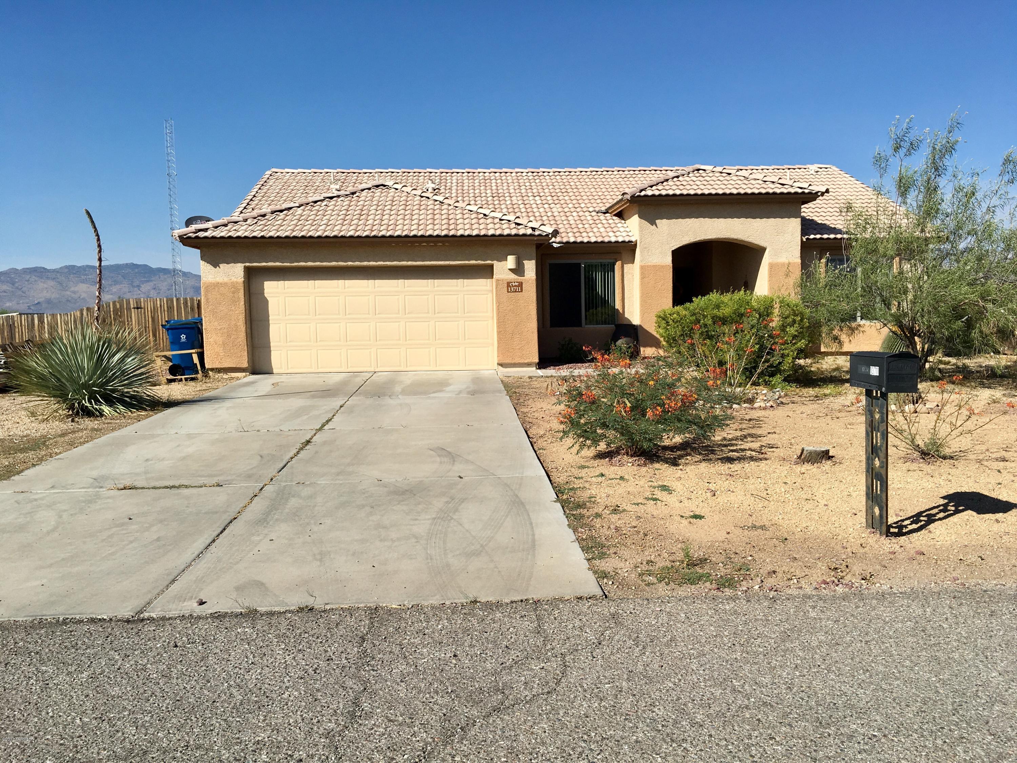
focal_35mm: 29
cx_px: 508
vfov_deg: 48.2
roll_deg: -0.5
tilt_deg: -5.9
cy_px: 382
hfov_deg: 61.7
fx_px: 852
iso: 25
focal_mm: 4.15
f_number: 2.2
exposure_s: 1/2564
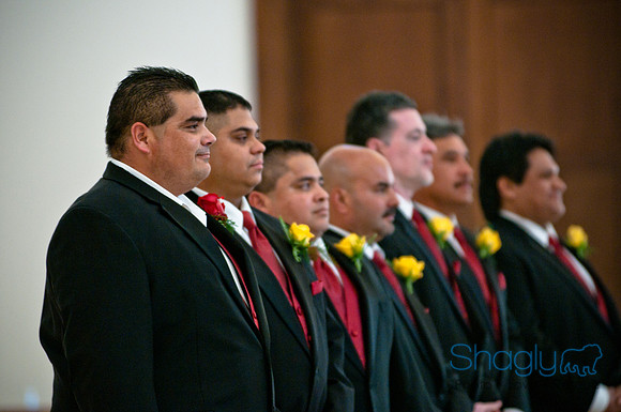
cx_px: 310
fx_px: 4780
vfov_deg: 4.9
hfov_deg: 7.4
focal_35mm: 278
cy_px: 206
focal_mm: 185
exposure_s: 1/80
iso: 400
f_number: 2.8
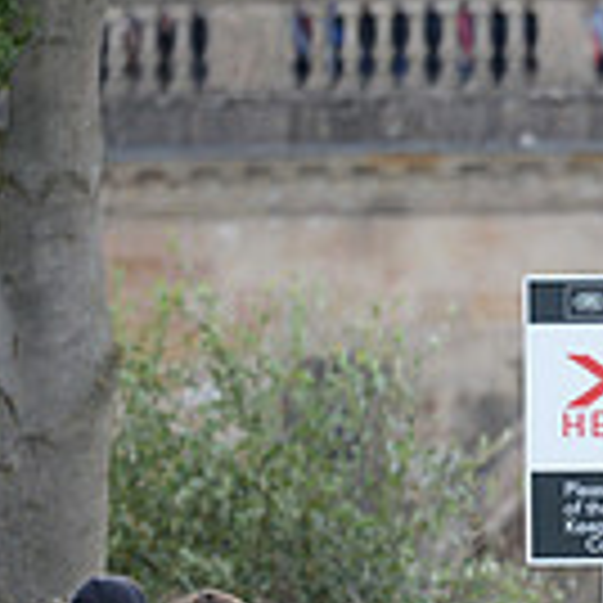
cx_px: 1215
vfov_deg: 1.4
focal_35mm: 1252
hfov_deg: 1.4
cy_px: 526
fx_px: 24675
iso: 800
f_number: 5.6
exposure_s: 1/640
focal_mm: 340
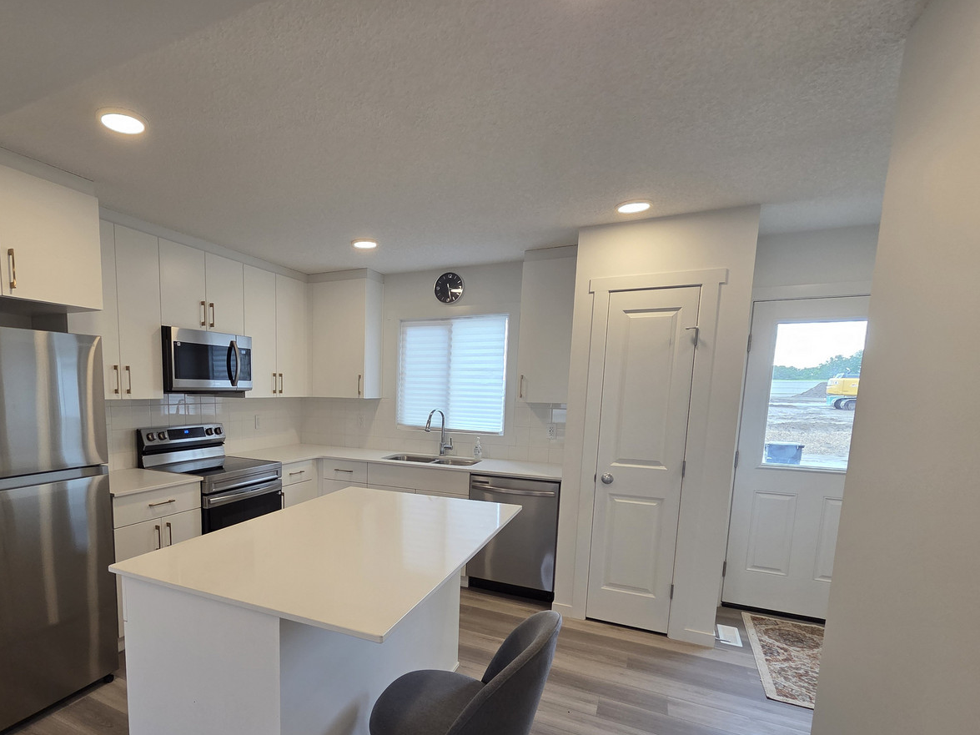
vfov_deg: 73.4
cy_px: 462
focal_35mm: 17
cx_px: 359
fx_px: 481
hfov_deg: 89.0
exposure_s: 1/120
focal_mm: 2.2
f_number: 2.2
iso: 160
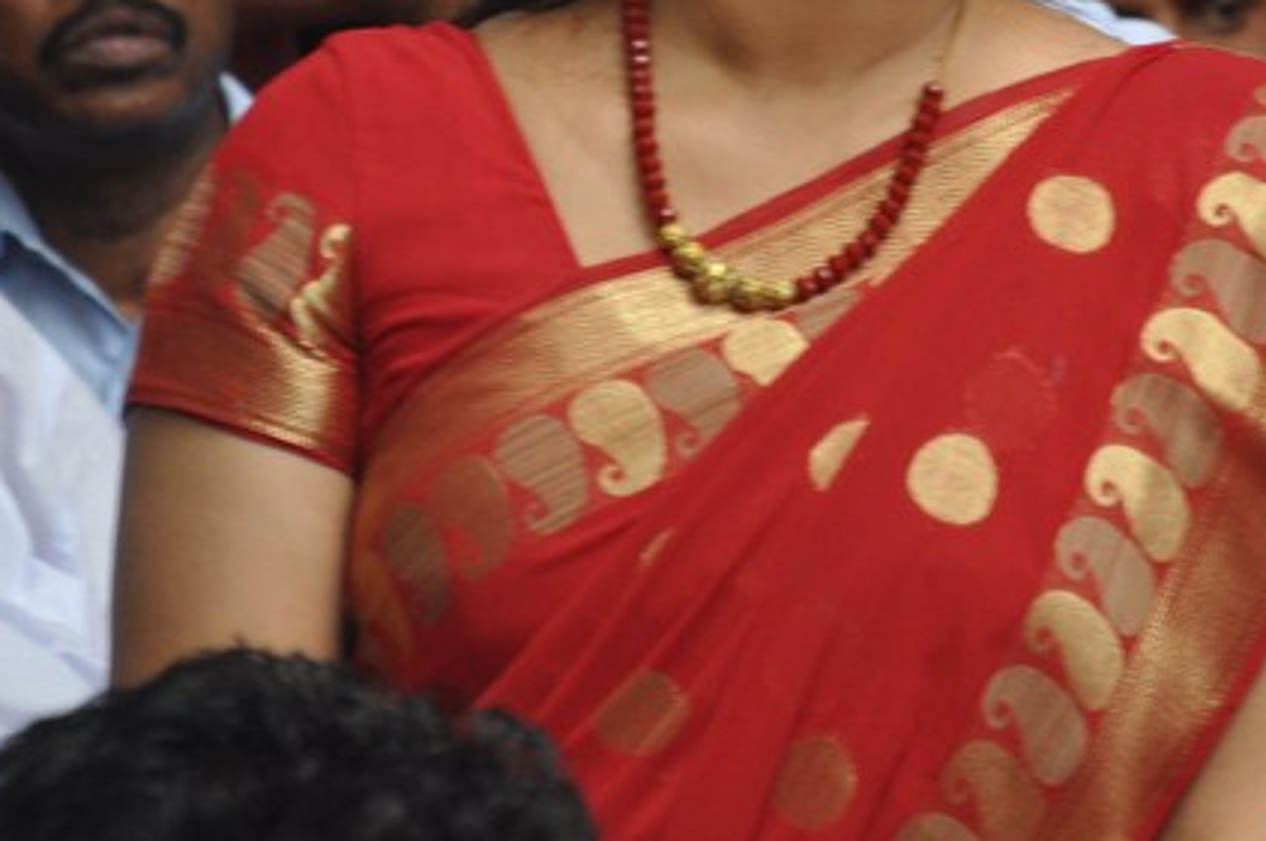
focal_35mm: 381
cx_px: 871
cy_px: -45
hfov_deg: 5.4
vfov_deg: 3.6
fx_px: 13390
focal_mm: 105
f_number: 5.6
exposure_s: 1/60
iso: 450
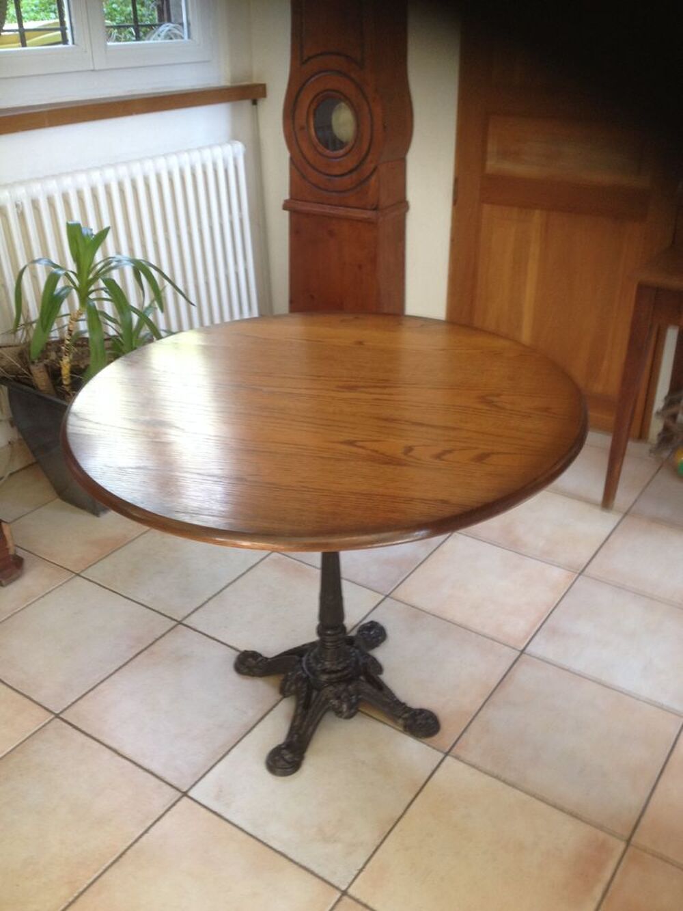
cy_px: 456
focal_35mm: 35
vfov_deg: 52.6
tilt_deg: -31.4
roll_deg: +0.0
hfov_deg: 40.7
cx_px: 342
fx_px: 921
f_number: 2.4
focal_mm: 4.28
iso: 80
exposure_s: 1/20
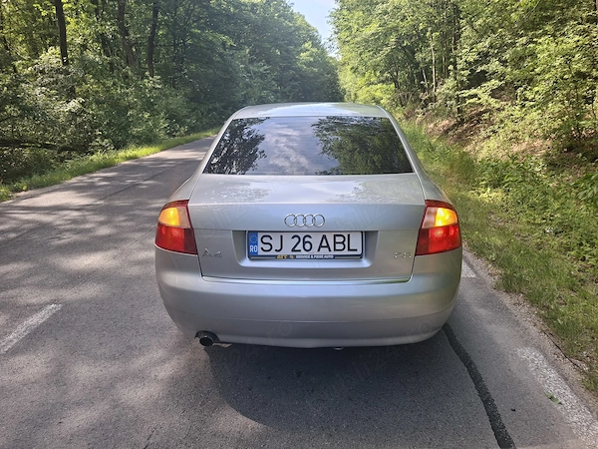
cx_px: 299
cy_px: 224
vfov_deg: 58.9
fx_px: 397
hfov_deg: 73.9
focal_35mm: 23
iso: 50
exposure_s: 1/234
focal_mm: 5.54
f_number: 1.8
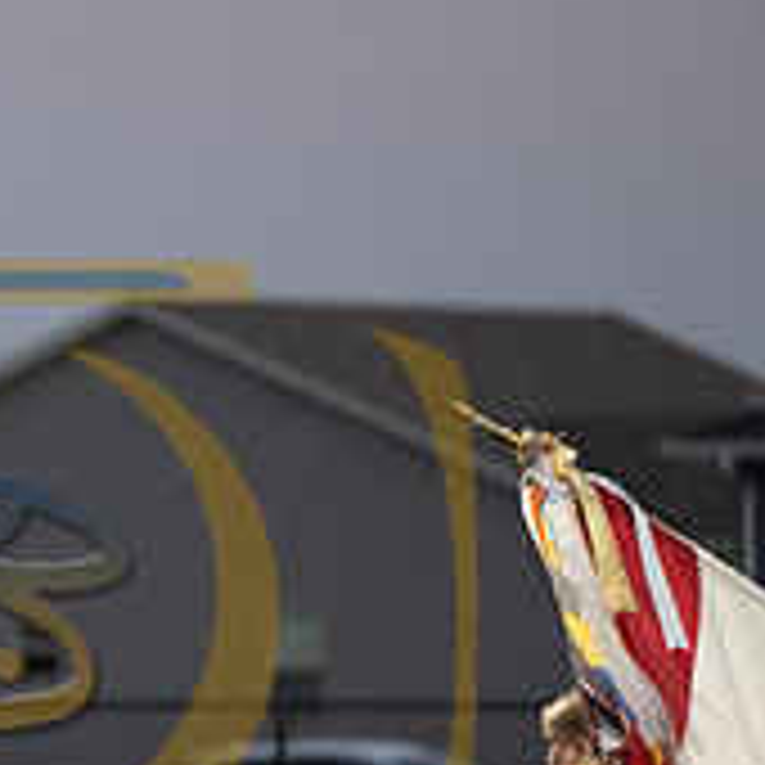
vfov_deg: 3.0
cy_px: 727
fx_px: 14527
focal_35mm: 581
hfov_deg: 3.0
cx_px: -86
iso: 2500
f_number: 2.8
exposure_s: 1/800
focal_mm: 200
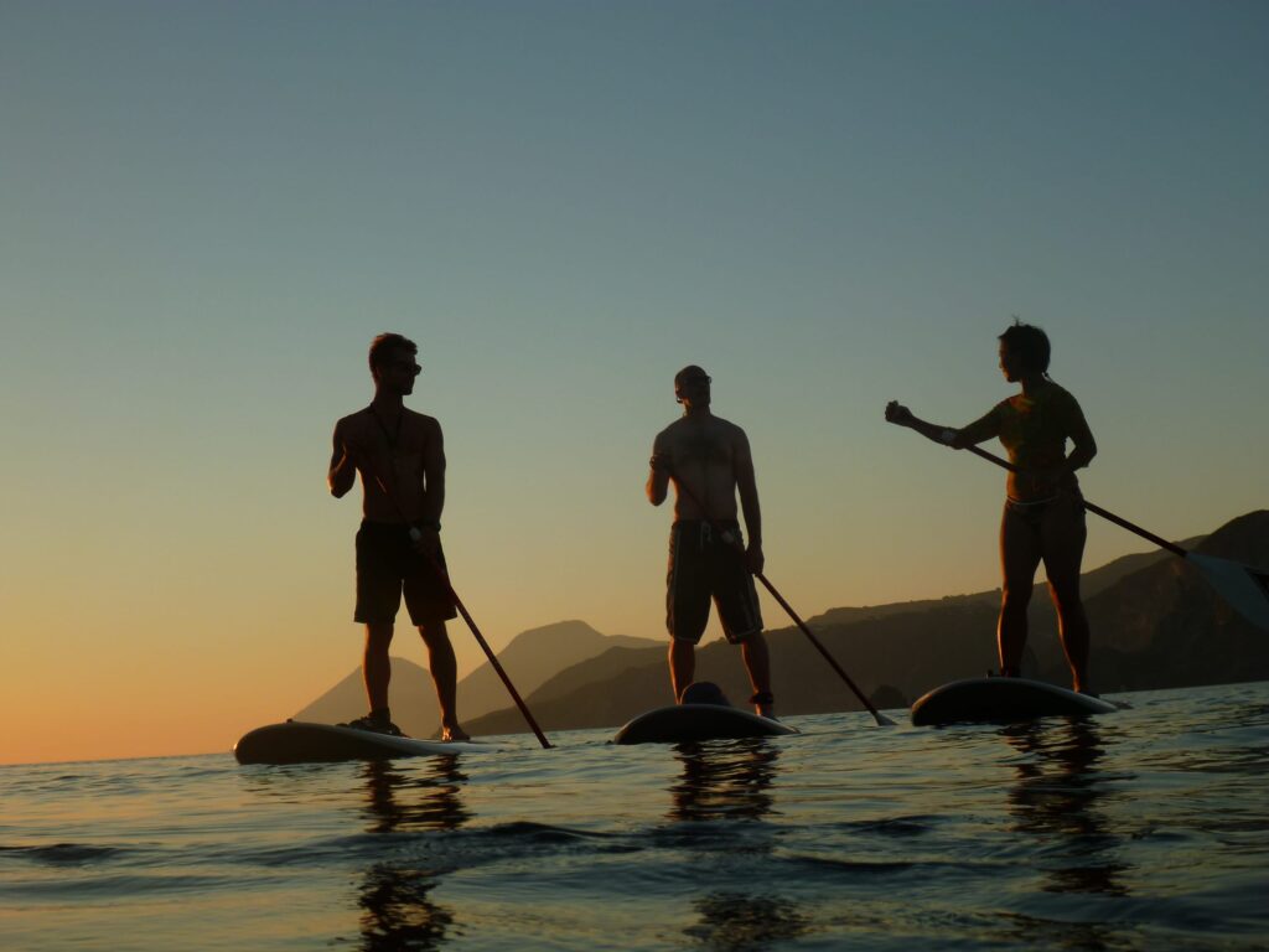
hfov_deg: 34.9
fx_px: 2016
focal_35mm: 55
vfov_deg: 26.6
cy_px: 476
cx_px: 634
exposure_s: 1/400
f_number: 4.9
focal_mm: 9.8
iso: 100
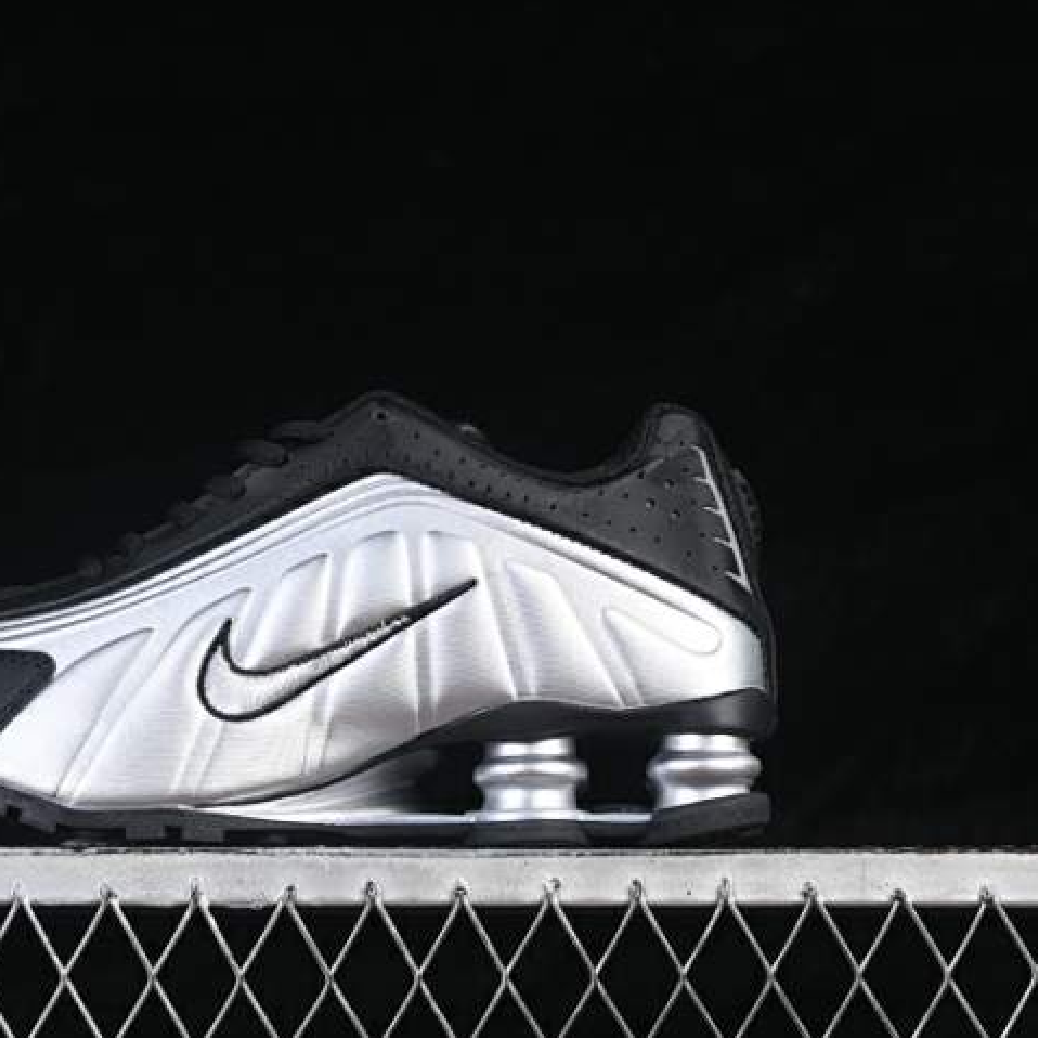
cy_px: 520
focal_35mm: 97
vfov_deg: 17.9
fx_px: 3291
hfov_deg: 17.9
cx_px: 327
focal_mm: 50
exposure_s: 1/60
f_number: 6.3
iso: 160
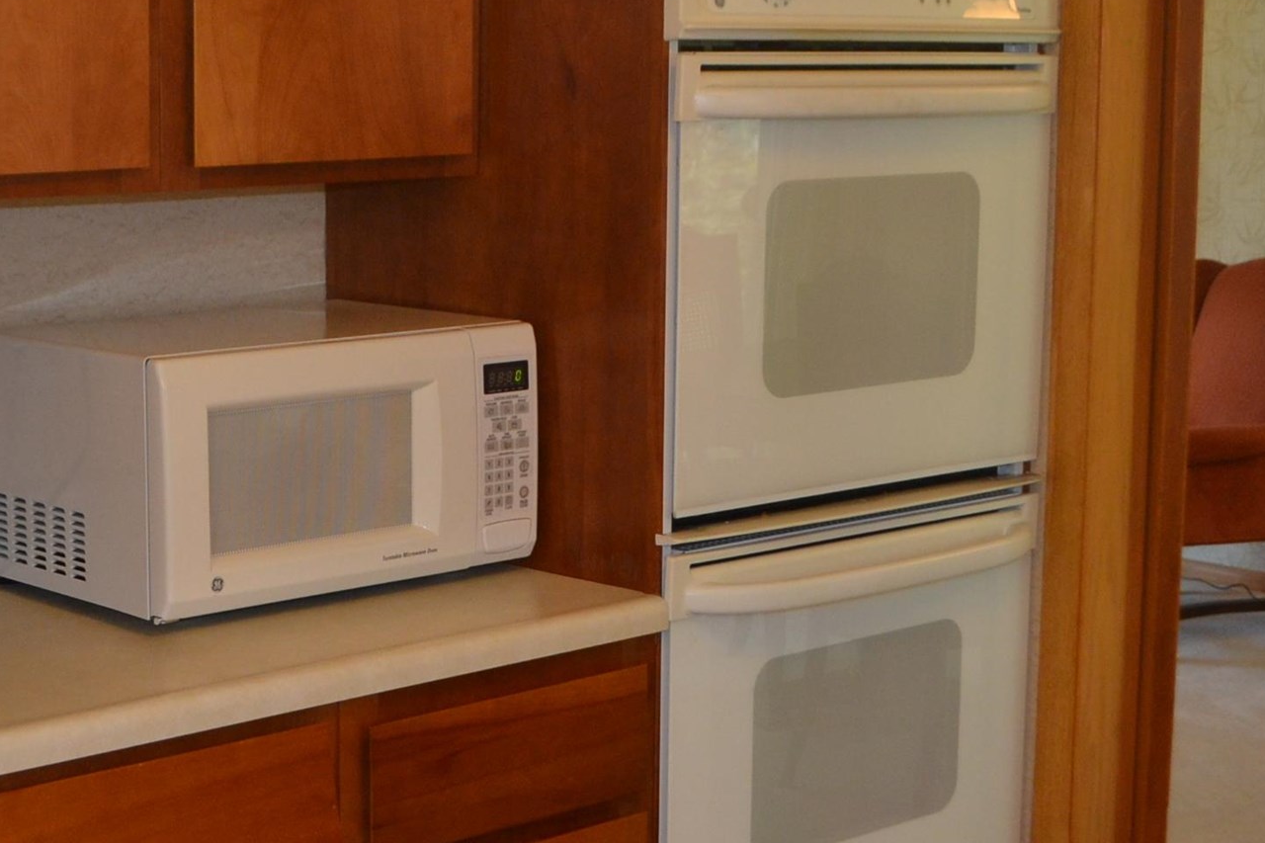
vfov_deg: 18.9
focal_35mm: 72
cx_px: 407
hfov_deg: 27.9
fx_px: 2529
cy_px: 337
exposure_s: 1/60
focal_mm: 20
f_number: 3.8
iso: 640
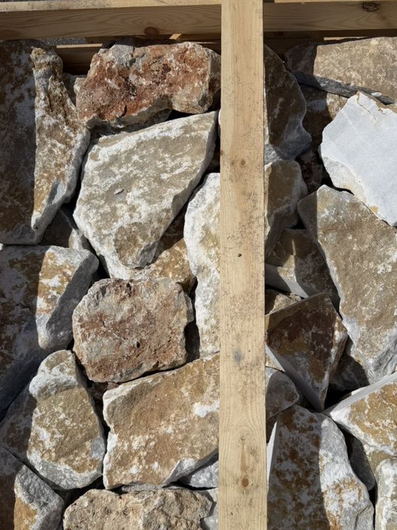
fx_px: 459
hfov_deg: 46.4
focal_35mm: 30
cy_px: 316
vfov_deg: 59.5
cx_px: 244
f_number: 1.78
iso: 80
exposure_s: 1/22727
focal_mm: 6.76
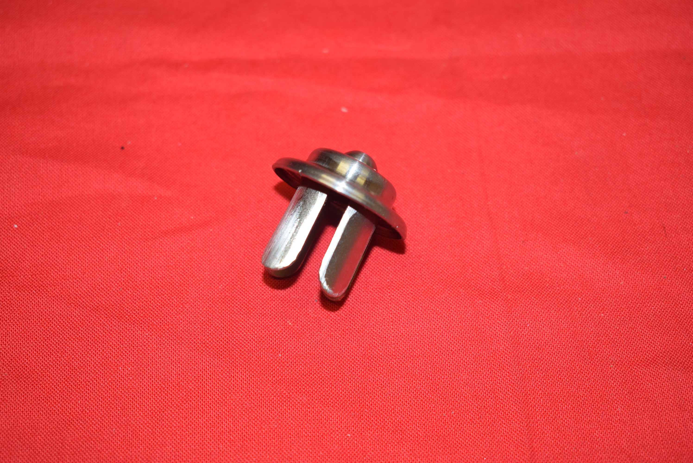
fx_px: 1098
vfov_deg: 23.8
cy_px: 232
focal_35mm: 57
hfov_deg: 35.0
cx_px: 346
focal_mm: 38
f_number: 5
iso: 500
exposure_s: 1/60
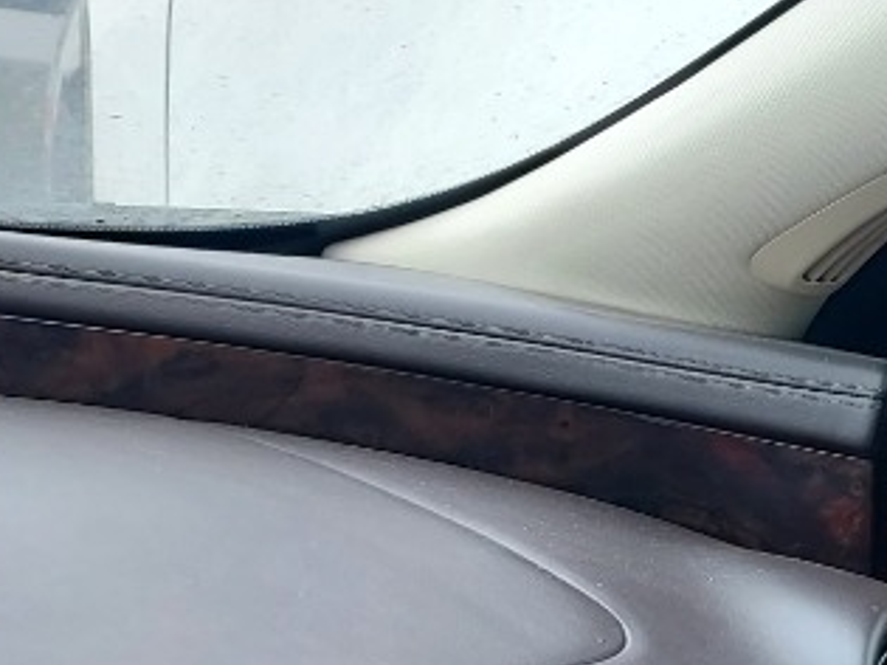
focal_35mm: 78
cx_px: 1222
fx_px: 1998
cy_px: 721
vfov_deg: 18.2
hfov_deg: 21.9
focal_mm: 4.6
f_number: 1.8
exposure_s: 1/60
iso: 100
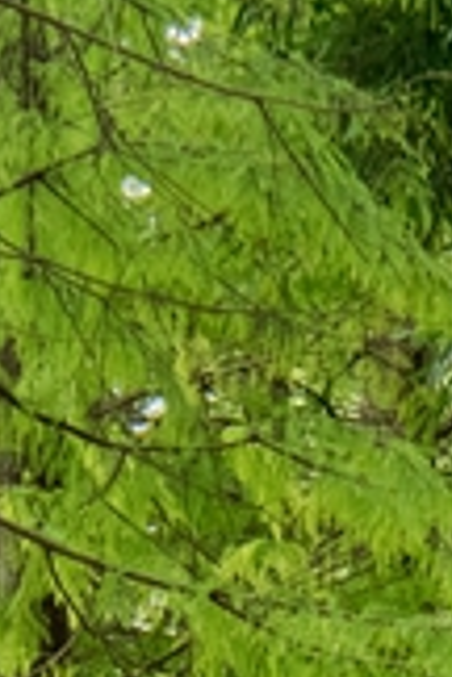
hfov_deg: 4.4
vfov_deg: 6.5
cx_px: 824
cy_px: 1318
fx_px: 5781
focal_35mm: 307
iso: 1000
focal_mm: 46
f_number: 10
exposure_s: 1/100
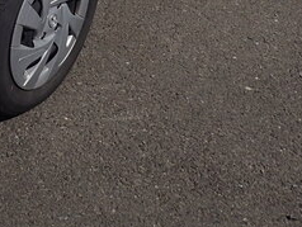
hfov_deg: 21.8
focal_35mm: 84
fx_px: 734
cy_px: -137
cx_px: -44
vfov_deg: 15.8
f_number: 8
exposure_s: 1/500
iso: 100
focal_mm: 4.5
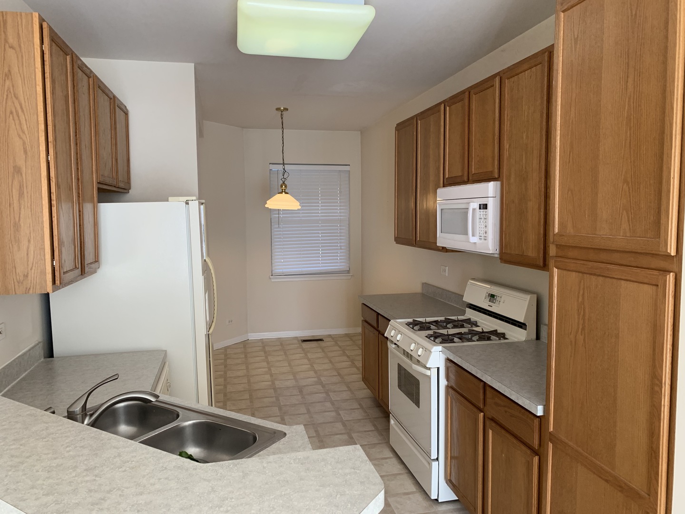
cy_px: 257
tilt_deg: -5.0
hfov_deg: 67.3
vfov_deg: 53.1
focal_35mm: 26
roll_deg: +0.0
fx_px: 515
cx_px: 342
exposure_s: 1/60
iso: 64
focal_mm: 4.25
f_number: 1.8
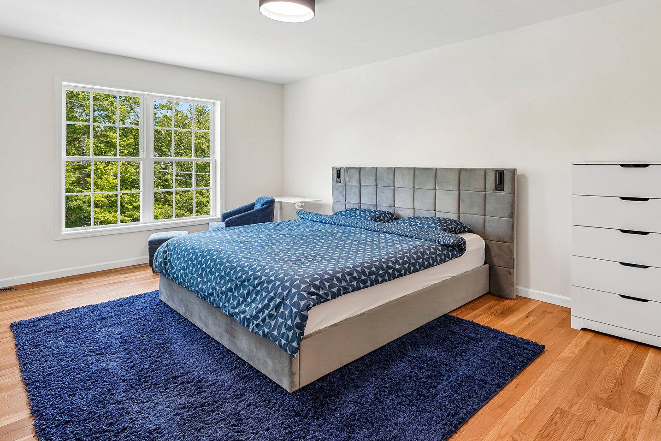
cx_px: 392
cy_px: 182
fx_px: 367
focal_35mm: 20
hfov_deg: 83.1
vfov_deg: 61.5
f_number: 8
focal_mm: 14
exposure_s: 1/20
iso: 500
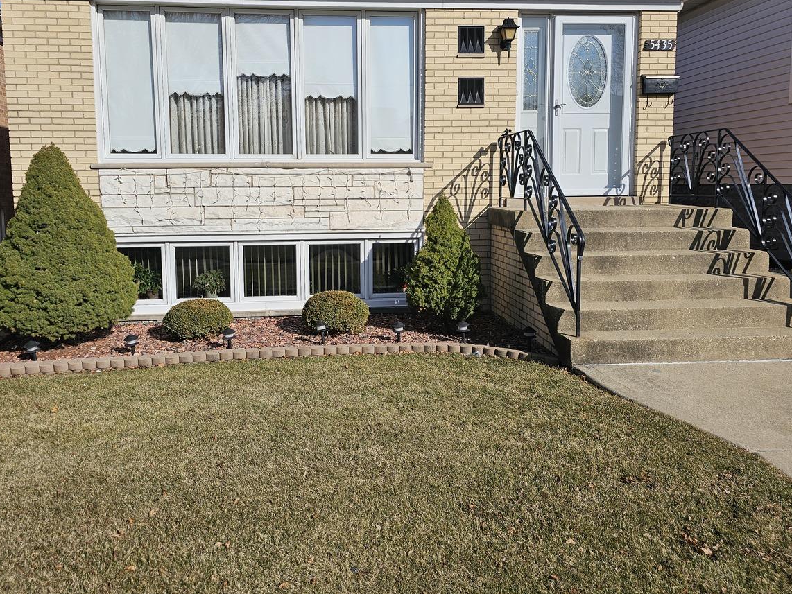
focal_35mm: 29
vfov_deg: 48.1
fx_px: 664
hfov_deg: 61.6
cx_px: 383
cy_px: 250
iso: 10
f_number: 1.7
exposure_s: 1/1584
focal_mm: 6.3
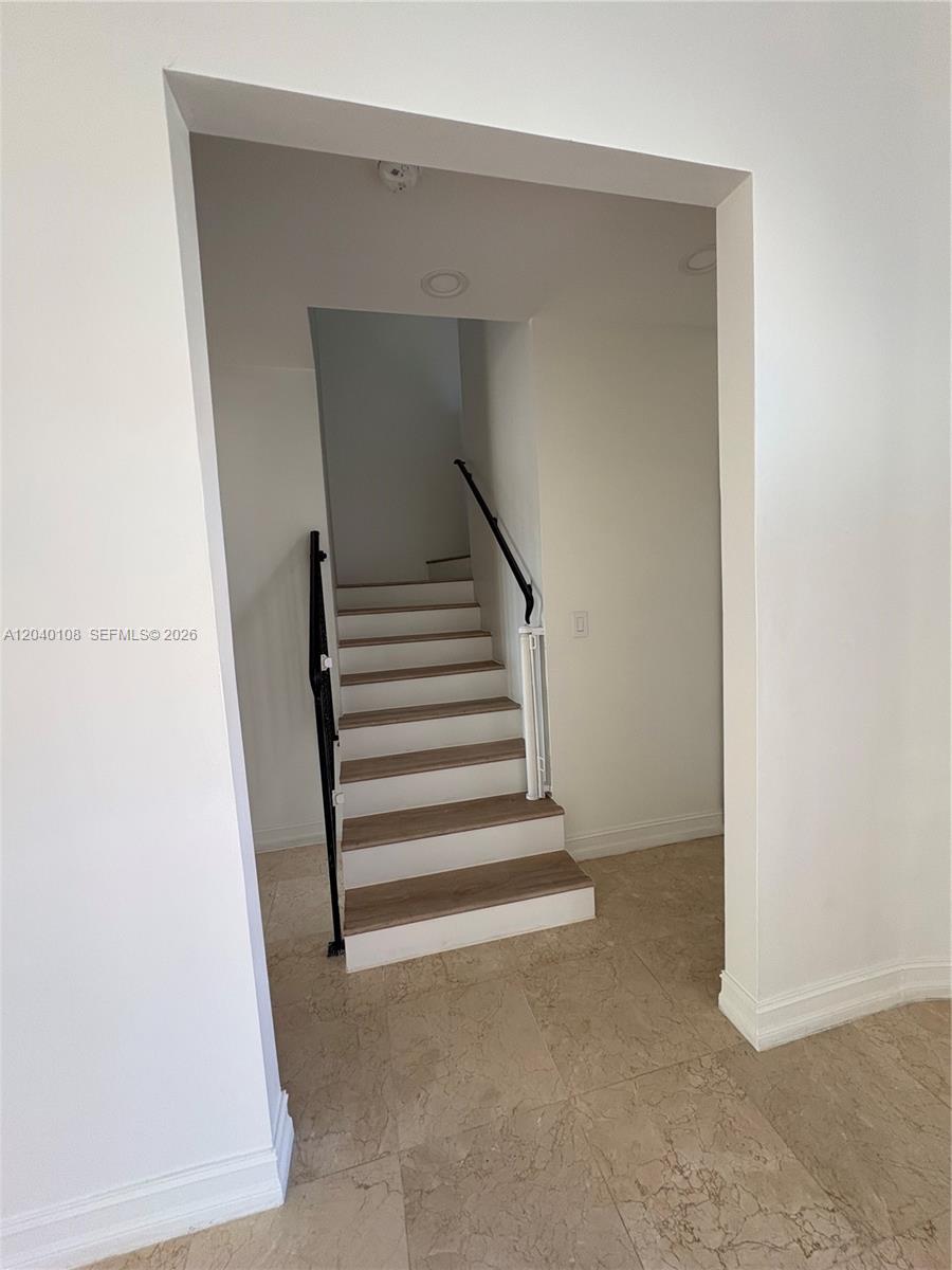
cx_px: 476
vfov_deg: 102.1
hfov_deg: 85.7
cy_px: 635
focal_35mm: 14
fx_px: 513
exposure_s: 1/98
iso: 250
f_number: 2.2
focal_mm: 2.22
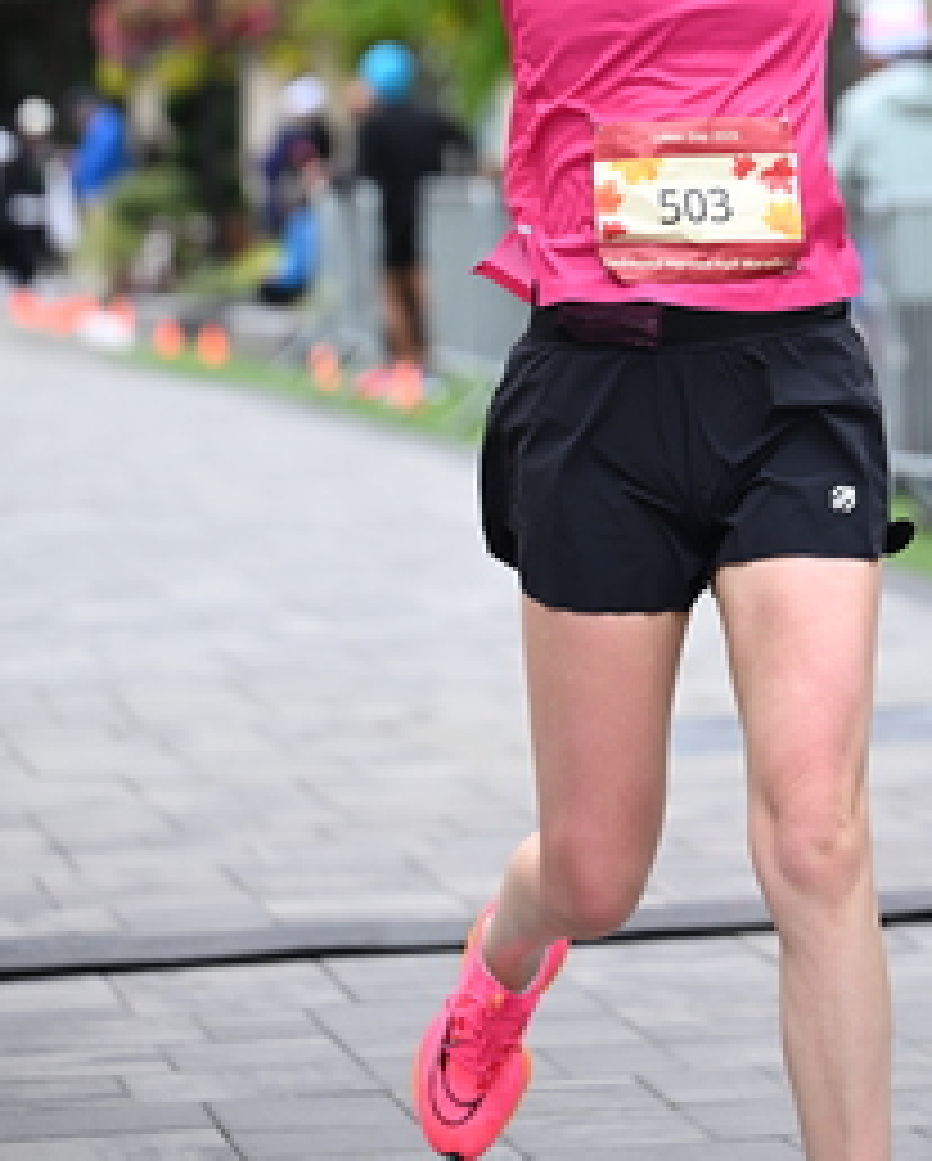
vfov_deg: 10.0
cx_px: 790
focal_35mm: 192
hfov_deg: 8.0
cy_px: -68
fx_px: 6608
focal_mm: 96
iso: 640
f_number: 2.8
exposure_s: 1/2000
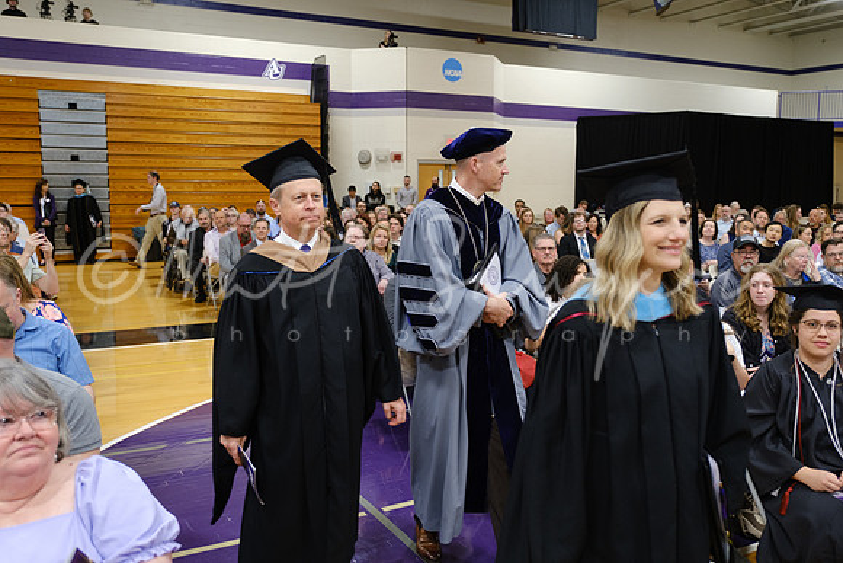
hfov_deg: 60.3
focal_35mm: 31
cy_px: 282
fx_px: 726
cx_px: 422
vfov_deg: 42.3
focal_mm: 20.6
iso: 1600
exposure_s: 1/125
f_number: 2.8
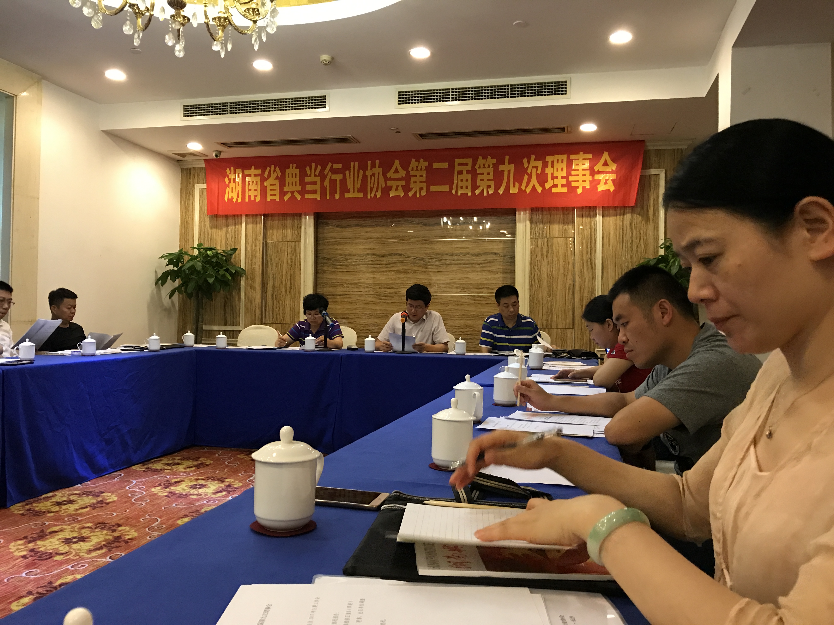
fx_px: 675
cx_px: 417
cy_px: 312
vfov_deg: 49.7
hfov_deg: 63.4
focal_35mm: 28
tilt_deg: +1.2
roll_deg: -0.3
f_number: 1.8
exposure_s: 1/13
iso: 100
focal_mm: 3.99
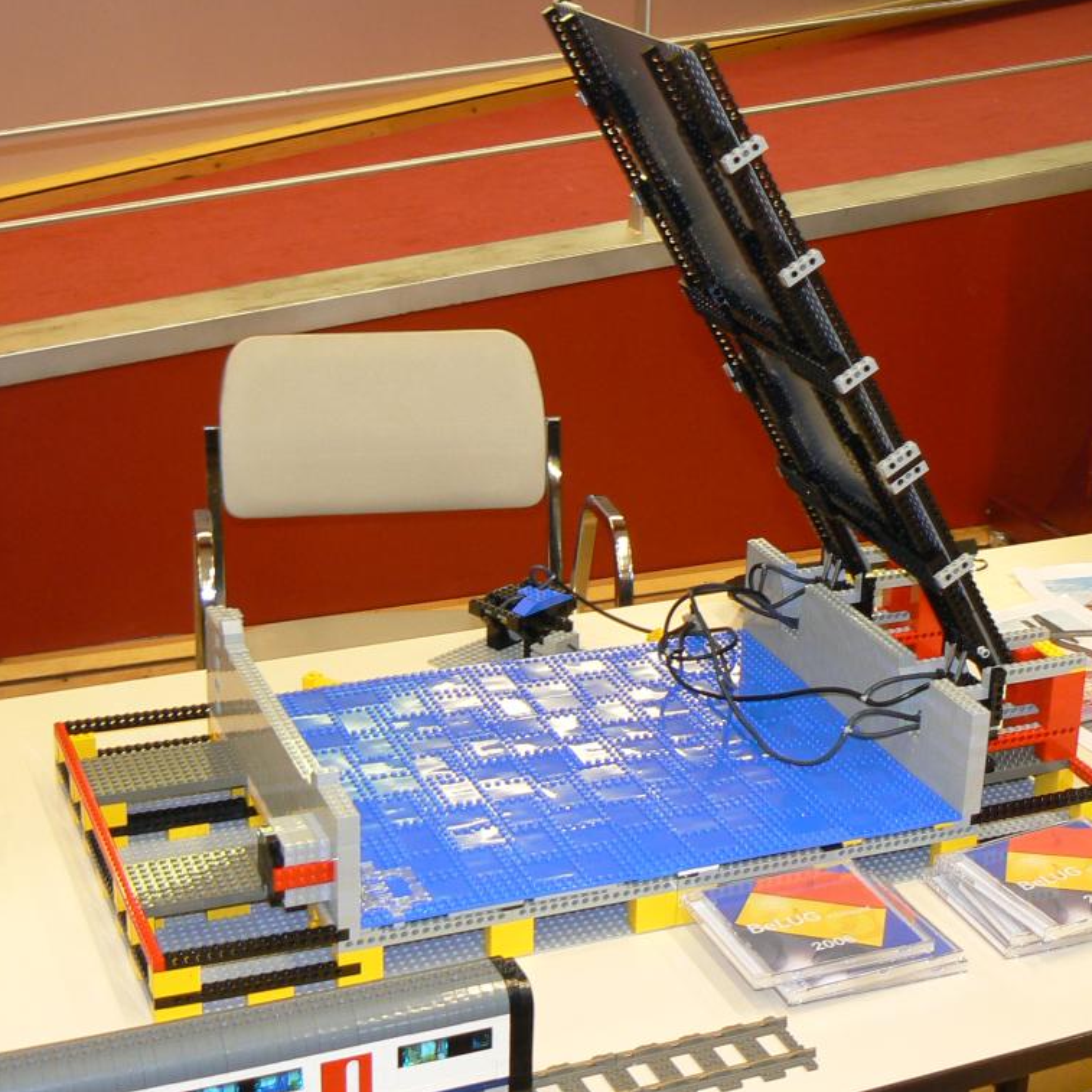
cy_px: 541
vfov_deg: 28.2
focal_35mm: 61
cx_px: 642
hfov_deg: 28.1
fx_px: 2177
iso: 100
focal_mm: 7
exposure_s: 1/10
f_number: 2.8
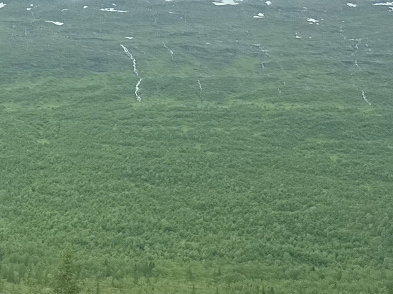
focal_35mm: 79
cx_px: -183
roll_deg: -5.1
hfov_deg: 21.2
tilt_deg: +4.6
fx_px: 897
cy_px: 190
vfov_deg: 18.6
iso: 80
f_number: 1.78
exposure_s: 1/1215
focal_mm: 6.76
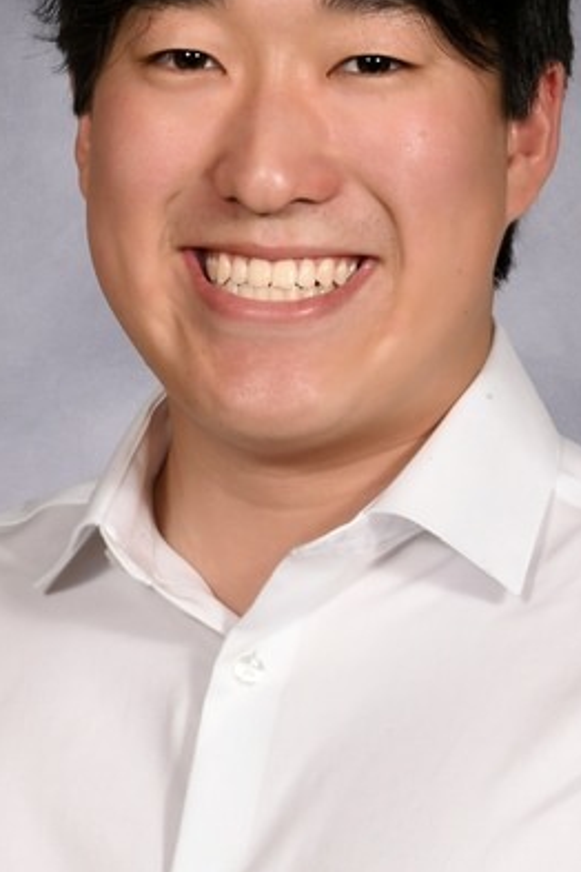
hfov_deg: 7.5
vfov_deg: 11.2
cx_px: 296
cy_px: 346
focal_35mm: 183
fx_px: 4430
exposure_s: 1/200
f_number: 13
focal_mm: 60
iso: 200
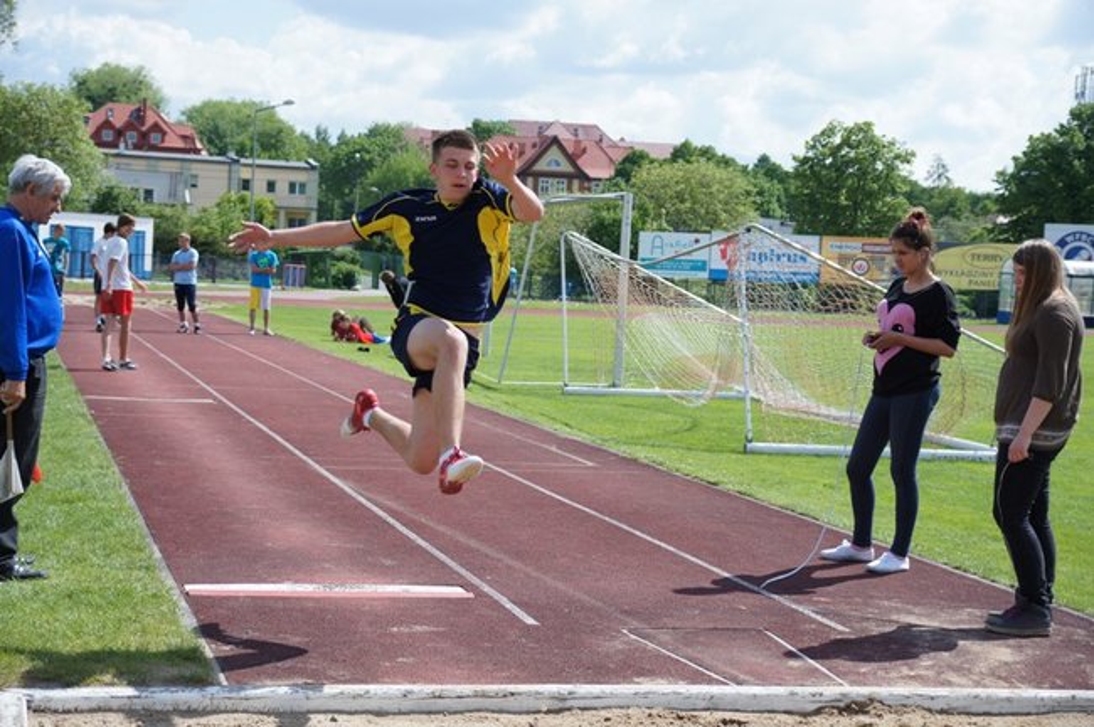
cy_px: 364
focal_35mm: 60
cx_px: 547
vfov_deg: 22.6
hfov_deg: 33.4
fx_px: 1821
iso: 100
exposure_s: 1/800
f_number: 4
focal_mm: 40
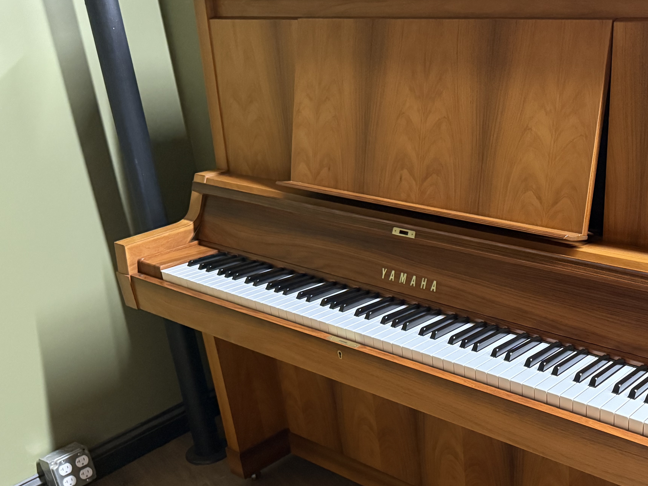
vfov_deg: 35.5
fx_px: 749
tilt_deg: -24.2
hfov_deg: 44.2
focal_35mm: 40
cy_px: 336
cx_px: 533
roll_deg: +2.0
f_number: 1.78
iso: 1000
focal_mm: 6.76
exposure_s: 1/40
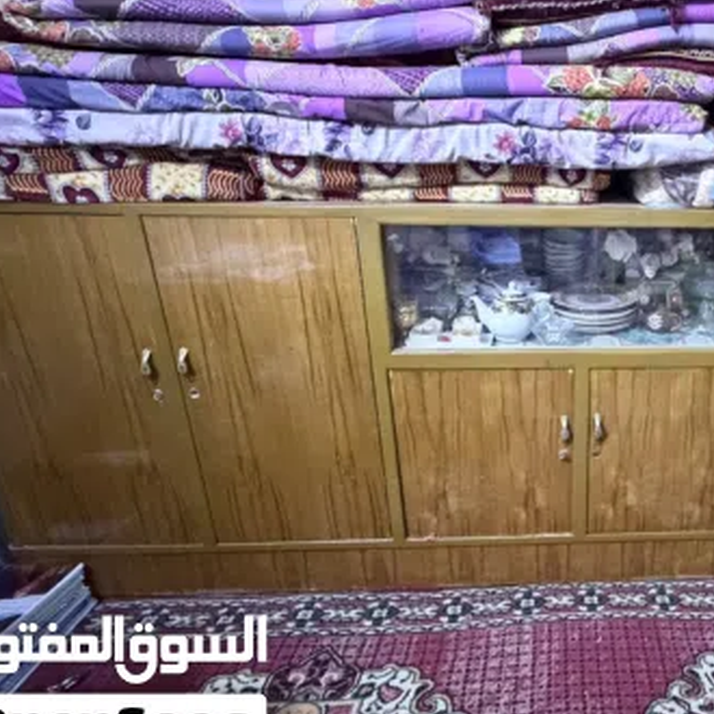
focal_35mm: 24
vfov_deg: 64.7
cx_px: 593
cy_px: 303
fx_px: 560
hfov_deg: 58.8
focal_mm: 2.22
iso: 2000
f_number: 2.2
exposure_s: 1/30
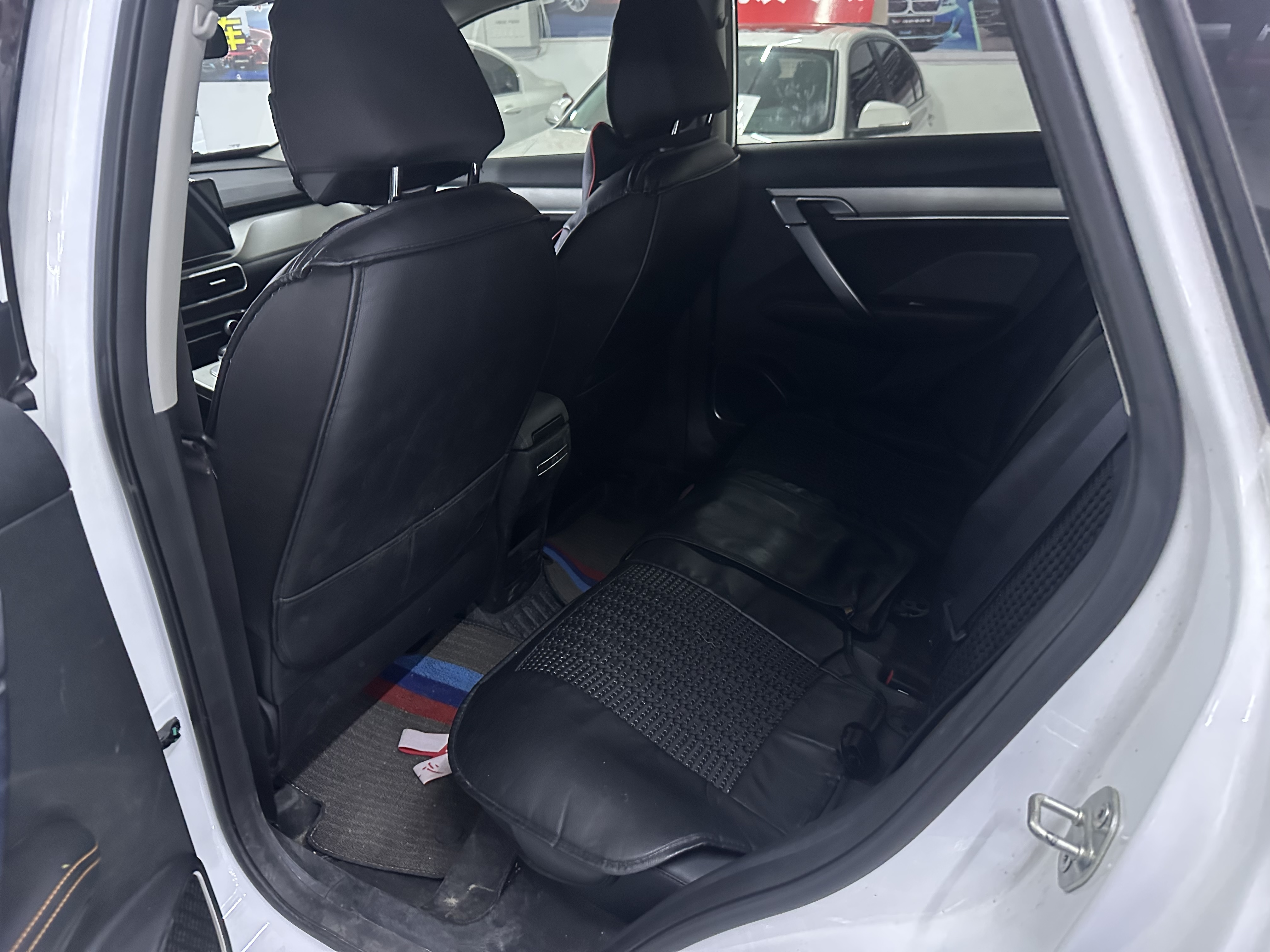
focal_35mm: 24
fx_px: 881
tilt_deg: -25.6
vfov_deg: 56.8
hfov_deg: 71.6
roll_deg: +1.5
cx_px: 635
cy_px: 476
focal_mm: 6.86
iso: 1000
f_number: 1.78
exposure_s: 1/25
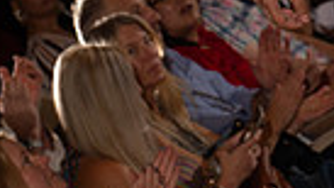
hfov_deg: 5.4
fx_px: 3533
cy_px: -281
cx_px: 289
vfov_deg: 3.0
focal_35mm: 399
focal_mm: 116
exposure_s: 1/250
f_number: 9
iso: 800
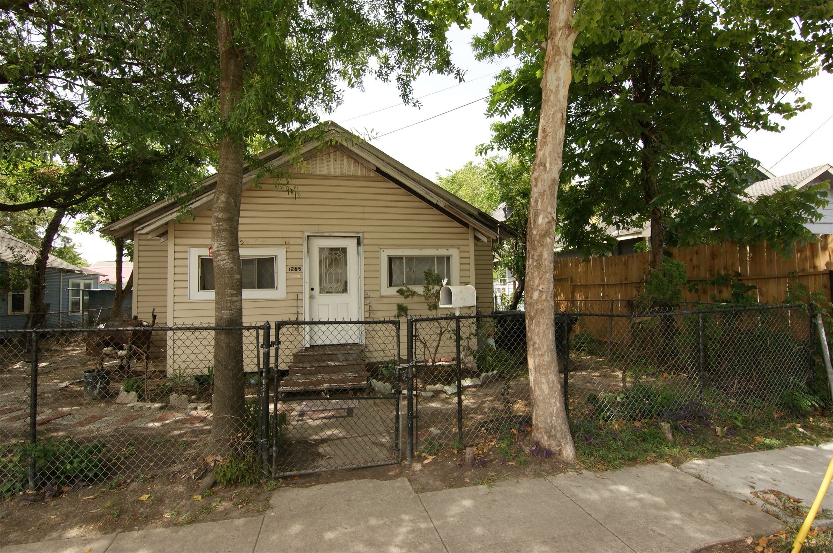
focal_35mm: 16
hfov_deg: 95.1
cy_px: 276
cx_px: 416
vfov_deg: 71.9
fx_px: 381
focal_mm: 11
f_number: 7.1
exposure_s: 1/80
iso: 100
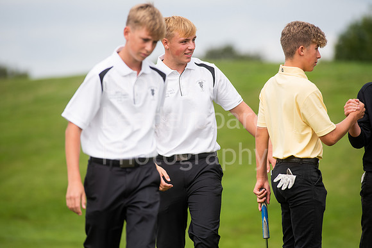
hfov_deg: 6.9
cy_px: 124
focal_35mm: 300
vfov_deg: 4.6
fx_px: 3101
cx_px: 186
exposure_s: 1/1600
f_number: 5.6
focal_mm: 300
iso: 320
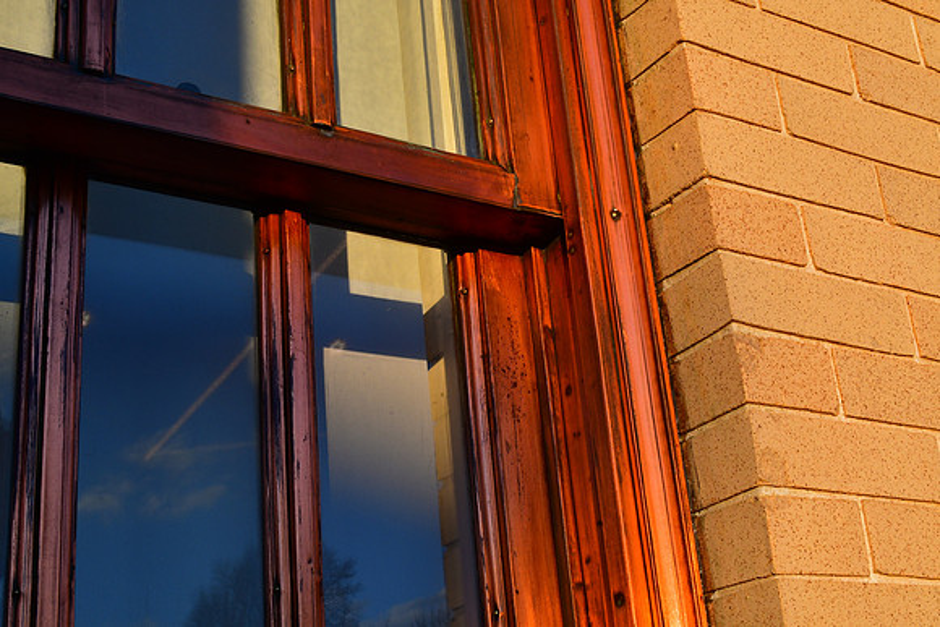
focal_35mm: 52
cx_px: 470
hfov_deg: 38.2
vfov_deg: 26.0
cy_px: 314
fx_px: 1358
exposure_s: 1/100
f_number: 16
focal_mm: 35
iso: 320
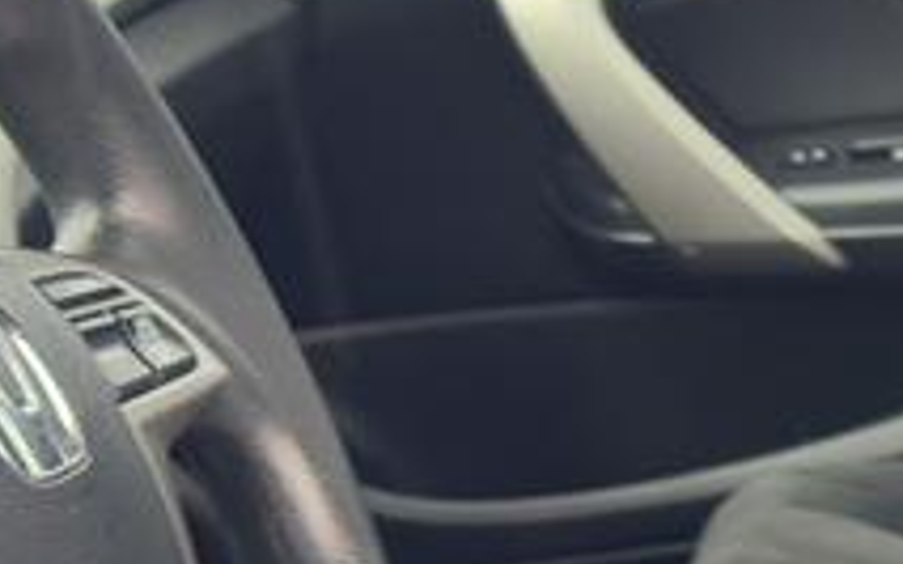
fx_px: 3764
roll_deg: +1.6
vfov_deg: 8.4
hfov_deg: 12.0
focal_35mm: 153
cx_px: 1861
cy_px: 751
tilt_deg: -23.7
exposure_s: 1/60
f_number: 1.78
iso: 200
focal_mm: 6.76
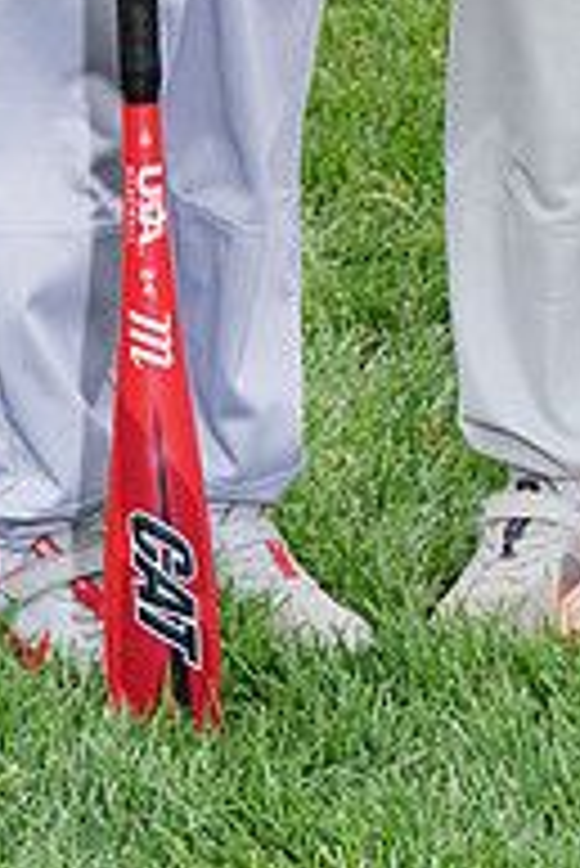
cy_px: -315
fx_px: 7454
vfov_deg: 6.6
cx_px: 470
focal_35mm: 309
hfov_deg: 4.5
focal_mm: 103
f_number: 9
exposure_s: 1/250
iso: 200
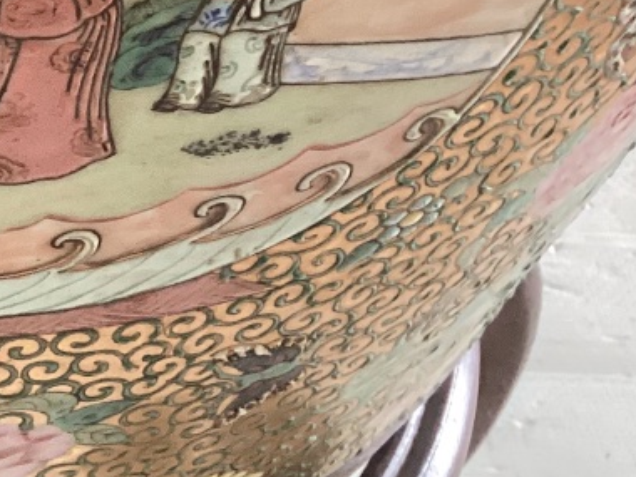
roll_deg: -5.8
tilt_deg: -35.4
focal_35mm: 98
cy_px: -146
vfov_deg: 14.5
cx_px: -84
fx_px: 1801
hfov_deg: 19.1
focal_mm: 3.3
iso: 250
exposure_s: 1/50
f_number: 2.4
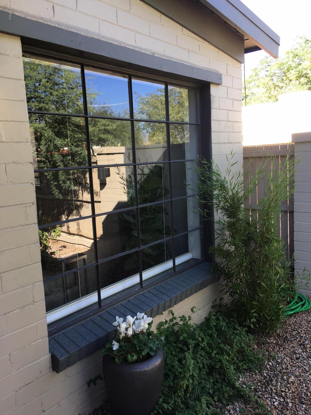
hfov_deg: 48.2
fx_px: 347
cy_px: 208
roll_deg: +2.9
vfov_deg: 61.7
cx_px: 156
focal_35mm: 29
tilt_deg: -7.3
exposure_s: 1/120
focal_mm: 4.15
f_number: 2.2
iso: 32
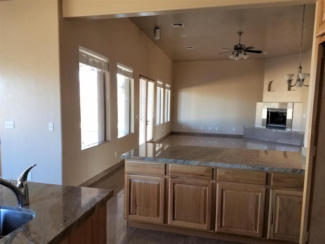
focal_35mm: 26
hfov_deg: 67.3
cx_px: 162
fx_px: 244
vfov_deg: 53.1
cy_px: 122
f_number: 1.7
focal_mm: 4.2
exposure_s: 1/50
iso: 125
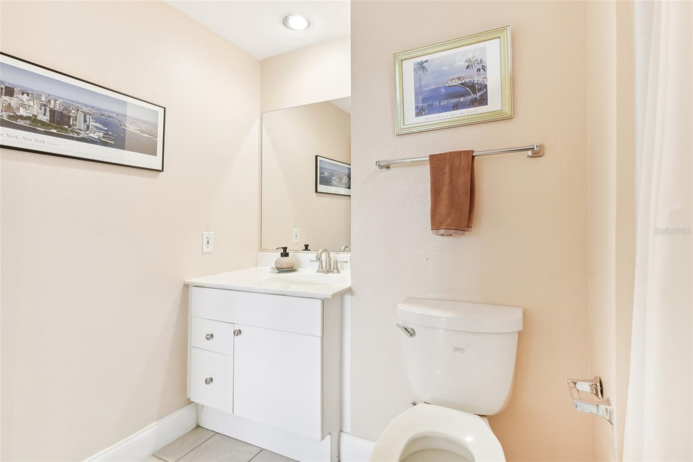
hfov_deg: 93.3
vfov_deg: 70.5
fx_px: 327
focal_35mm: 17
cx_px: 346
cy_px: 231
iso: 400
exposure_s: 1/6
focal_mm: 17
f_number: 10
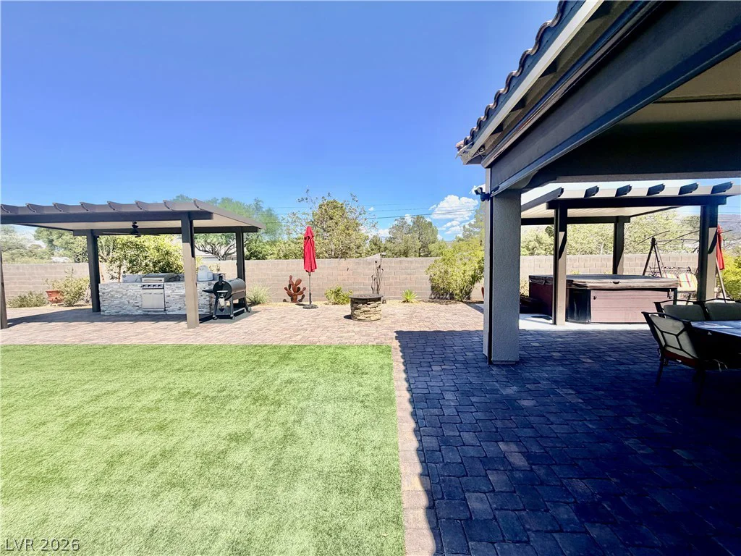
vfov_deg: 85.7
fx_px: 300
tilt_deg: -1.8
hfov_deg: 102.1
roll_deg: +2.0
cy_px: 278
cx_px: 370
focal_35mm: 14
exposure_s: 1/789
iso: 25
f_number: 2.2
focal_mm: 2.22
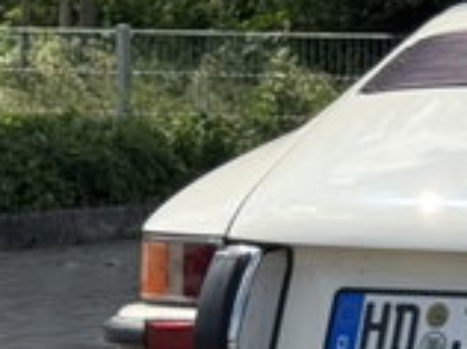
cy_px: 240
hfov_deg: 8.2
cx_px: 882
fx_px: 3139
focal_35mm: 233
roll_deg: -0.7
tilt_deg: -3.8
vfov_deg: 6.4
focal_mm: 6.76
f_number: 1.78
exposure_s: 1/4049
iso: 64
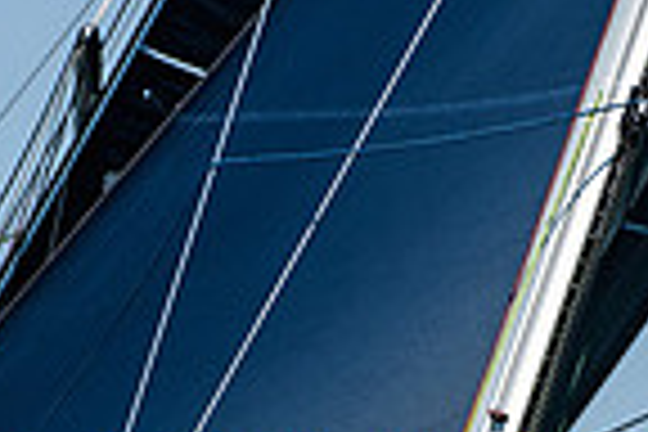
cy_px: 470
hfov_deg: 0.9
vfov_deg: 0.6
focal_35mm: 2289
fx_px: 41199
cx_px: 234
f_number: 5
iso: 400
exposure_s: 1/3200
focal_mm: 380
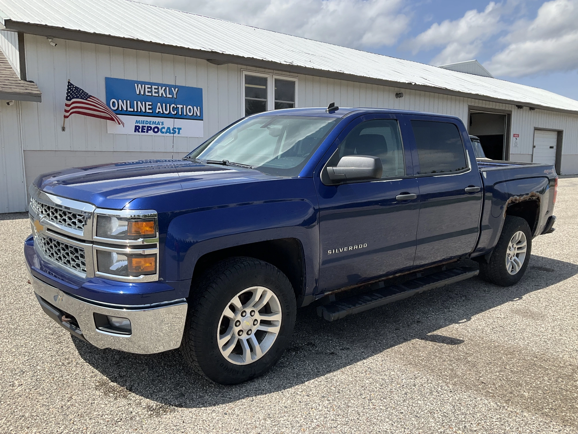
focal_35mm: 29
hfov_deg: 61.7
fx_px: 484
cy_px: 217
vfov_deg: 48.2
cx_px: 289
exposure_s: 1/1577
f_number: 1.8
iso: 25
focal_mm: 3
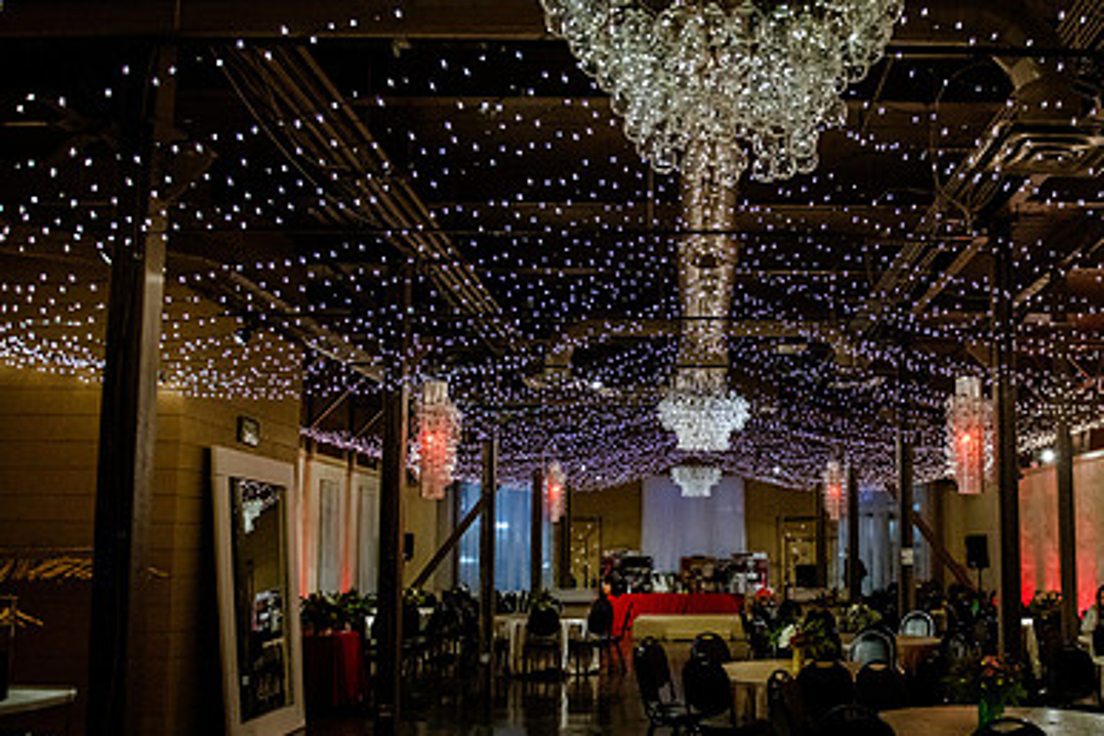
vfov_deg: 36.8
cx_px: 710
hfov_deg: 52.4
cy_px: 435
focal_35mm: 36
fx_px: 1104
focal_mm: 24
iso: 1250
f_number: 2.8
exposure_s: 1/250
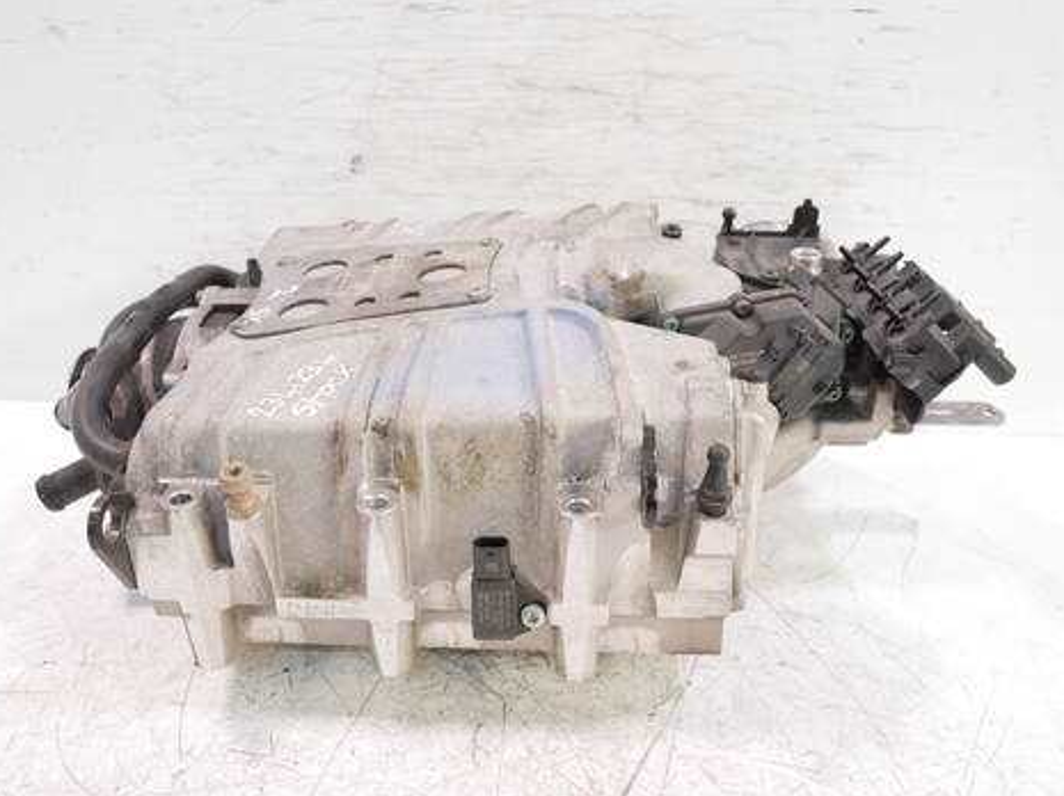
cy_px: 391
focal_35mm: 31
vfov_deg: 45.4
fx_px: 952
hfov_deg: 58.4
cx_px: 519
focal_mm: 15
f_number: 3.7
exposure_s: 1/60
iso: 1250
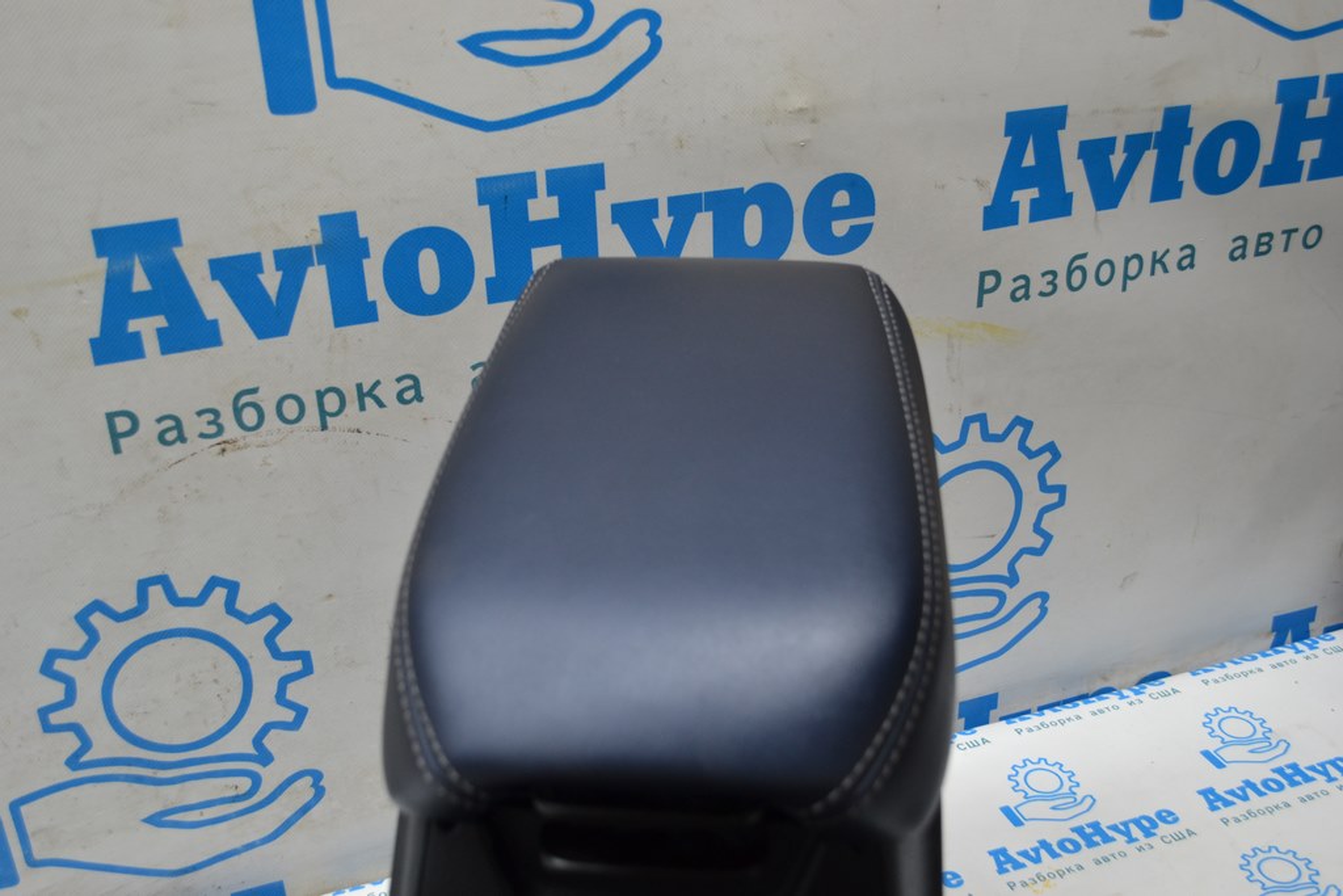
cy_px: 448
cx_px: 672
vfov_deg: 34.2
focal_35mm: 39
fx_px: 1455
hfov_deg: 49.5
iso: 400
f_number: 4.5
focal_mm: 26
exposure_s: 1/80
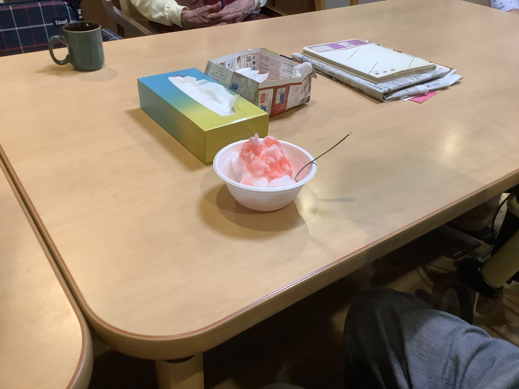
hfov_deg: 58.4
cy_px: 194
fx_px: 465
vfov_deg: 45.4
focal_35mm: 31
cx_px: 260
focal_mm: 3.3
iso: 160
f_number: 2.4
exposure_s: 1/60
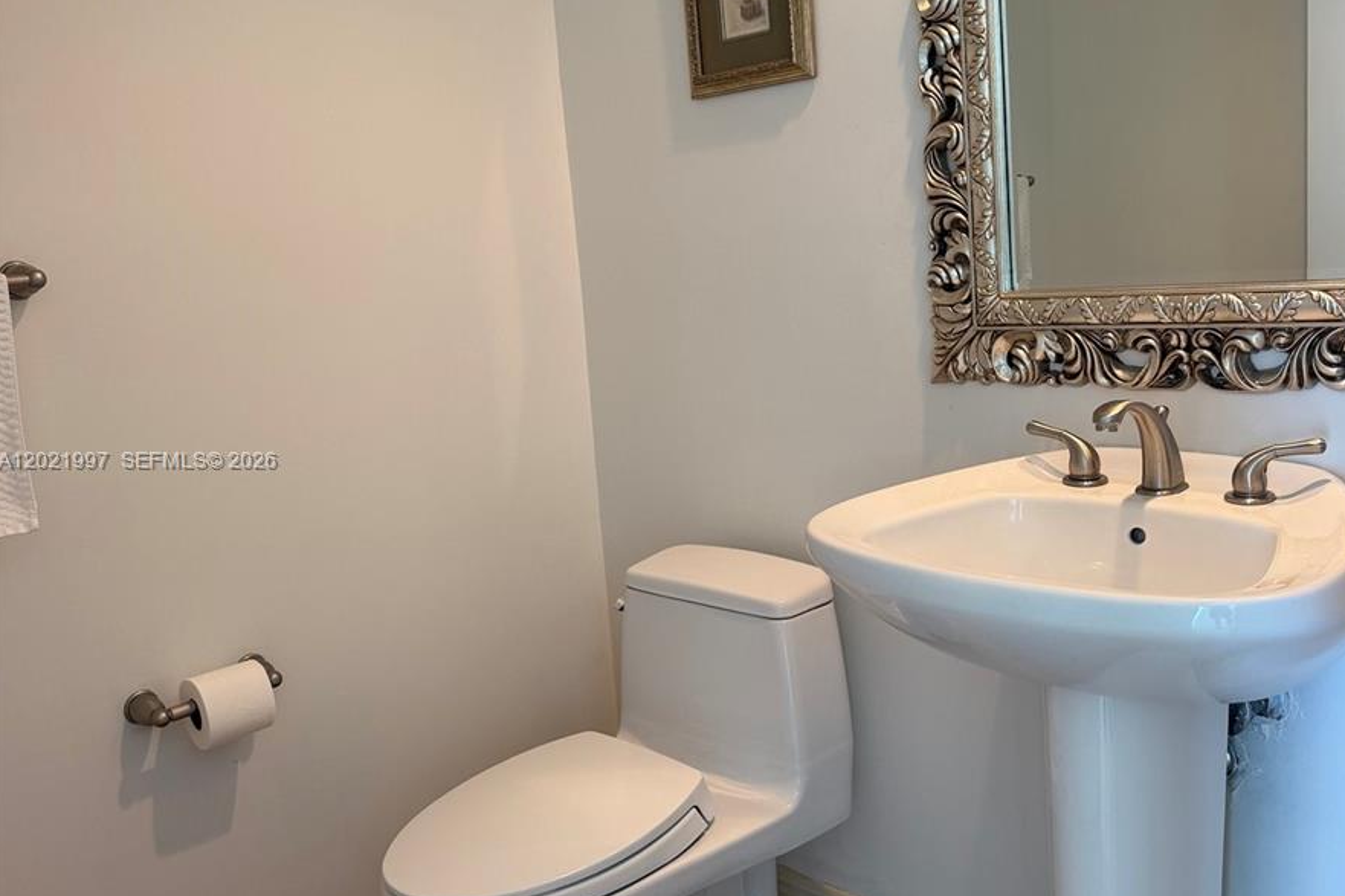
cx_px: 681
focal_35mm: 34
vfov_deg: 38.9
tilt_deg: -11.3
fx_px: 1270
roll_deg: +4.4
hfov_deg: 55.8
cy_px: 463
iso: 160
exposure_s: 1/60
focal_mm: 6.76
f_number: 1.78
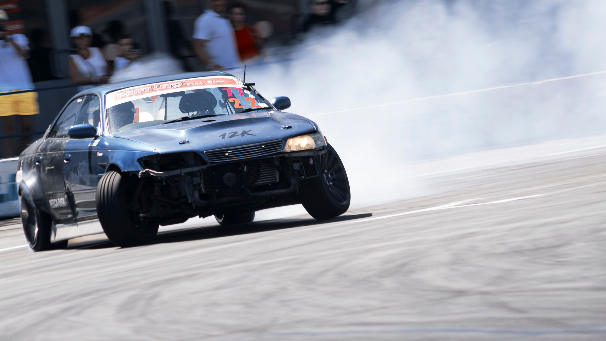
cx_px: 264
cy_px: 153
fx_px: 7151
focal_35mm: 445
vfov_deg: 2.7
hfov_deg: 4.9
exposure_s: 1/125
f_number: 7.1
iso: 100
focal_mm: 200
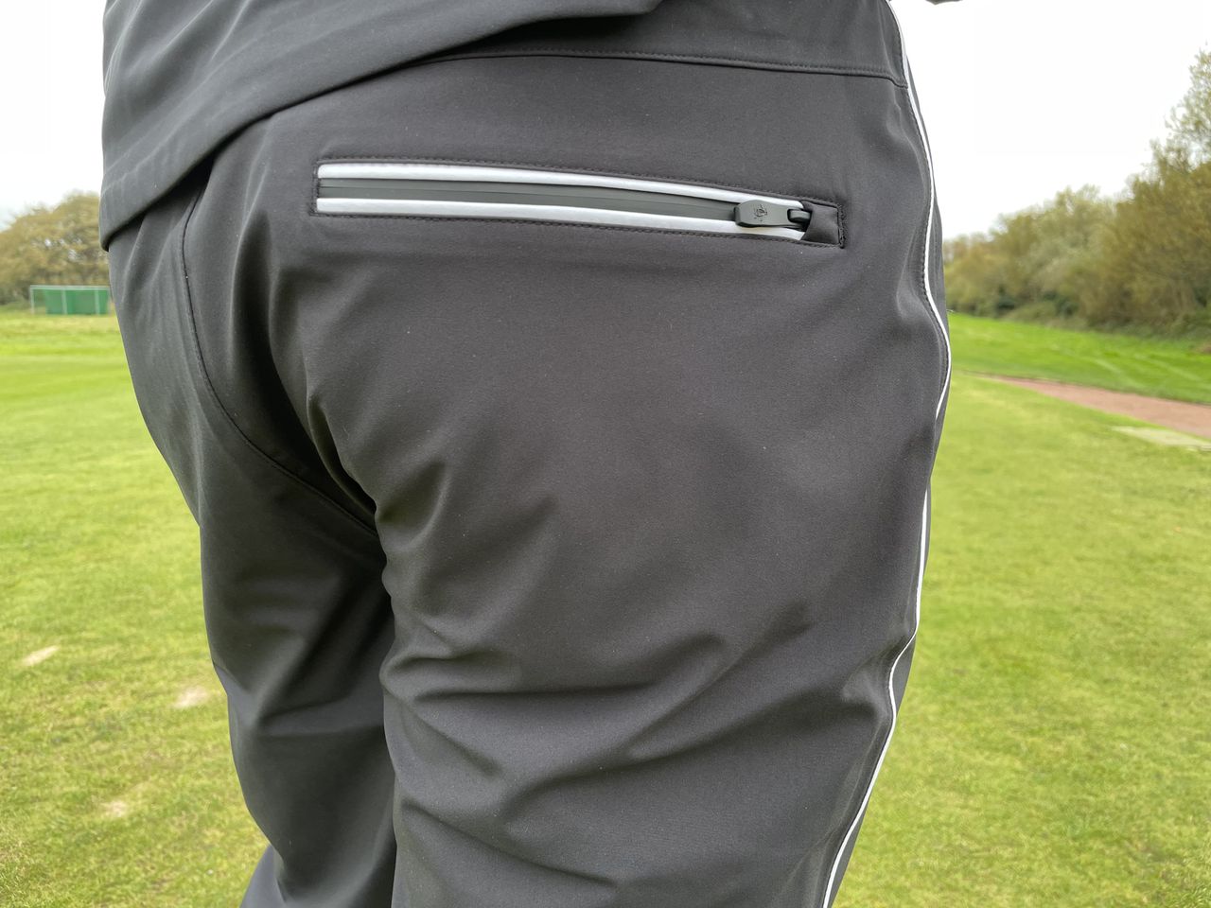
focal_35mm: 26
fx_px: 910
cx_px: 606
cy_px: 454
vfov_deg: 53.1
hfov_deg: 67.3
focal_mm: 4.2
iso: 64
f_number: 1.6
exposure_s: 1/121
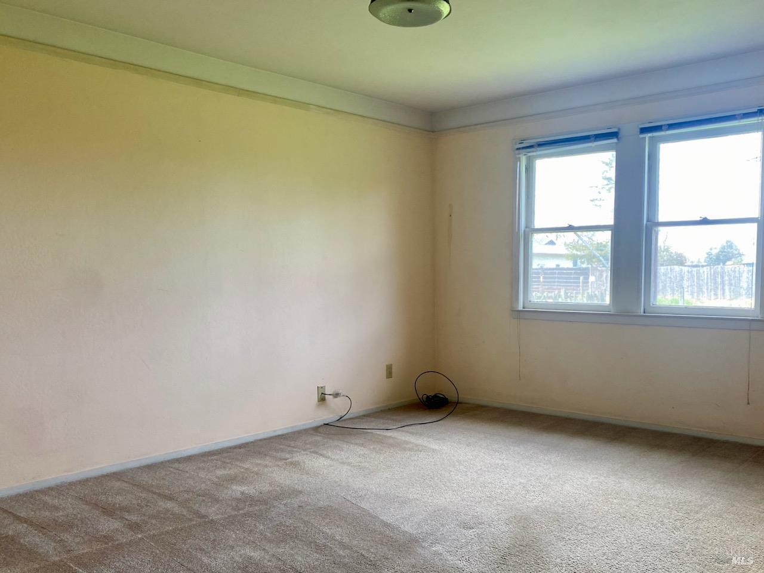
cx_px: 382
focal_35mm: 26
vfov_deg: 53.1
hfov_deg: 67.3
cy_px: 286
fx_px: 574
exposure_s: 1/122
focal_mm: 4.25
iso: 100
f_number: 1.8
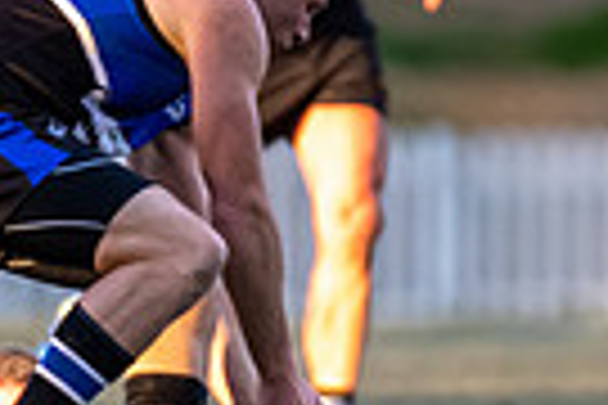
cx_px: -34
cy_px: 468
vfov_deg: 0.7
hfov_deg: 1.1
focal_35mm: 1868
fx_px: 31546
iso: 1250
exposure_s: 1/1600
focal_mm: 300
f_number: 2.8
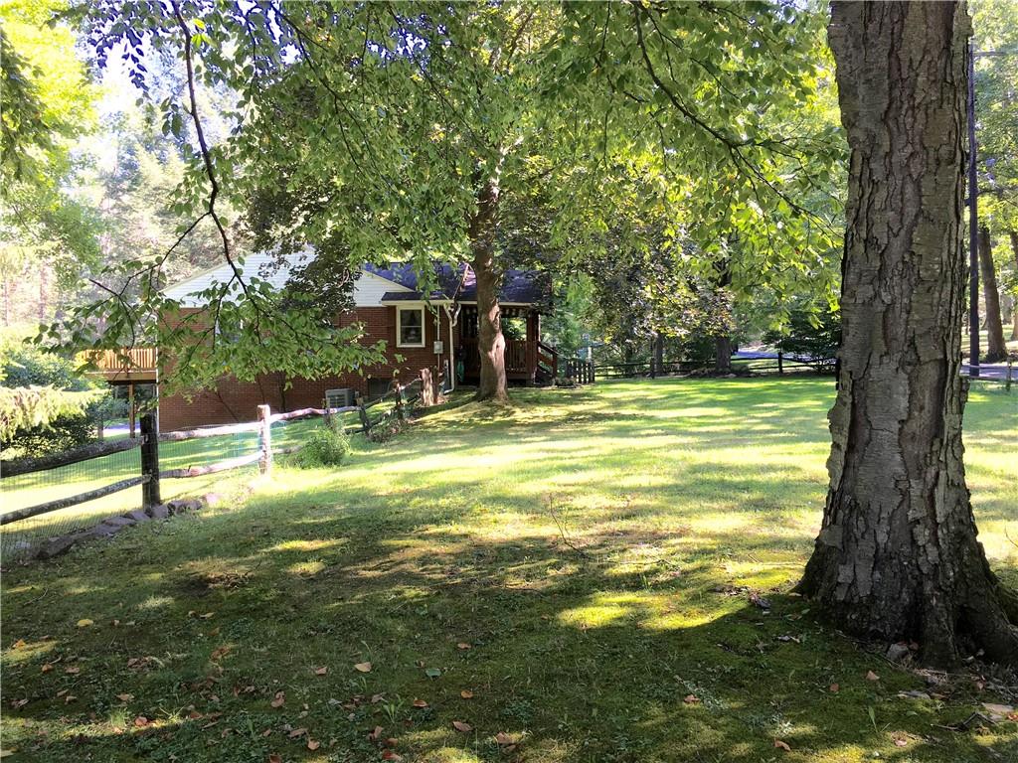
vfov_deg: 48.2
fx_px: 853
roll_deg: +0.8
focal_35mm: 29
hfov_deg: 61.7
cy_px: 382
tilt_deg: -2.9
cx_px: 509
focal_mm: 4.15
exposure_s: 1/60
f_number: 2.2
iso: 25
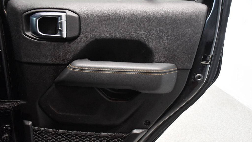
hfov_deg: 48.4
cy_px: 83
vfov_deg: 28.3
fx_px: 281
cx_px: 126
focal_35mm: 42
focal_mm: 27
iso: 4500
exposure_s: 1/60
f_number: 4
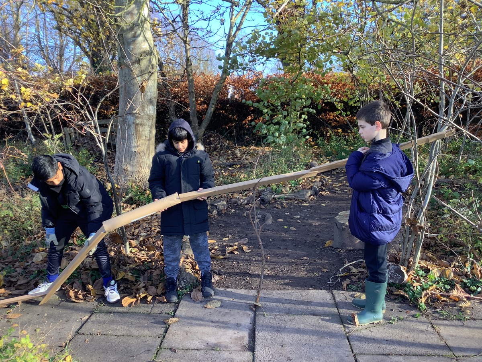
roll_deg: +1.3
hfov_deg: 58.4
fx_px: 432
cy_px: 181
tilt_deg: -11.8
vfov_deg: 45.4
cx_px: 241
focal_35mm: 31
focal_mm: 3.3
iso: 32
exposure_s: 1/100
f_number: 2.4
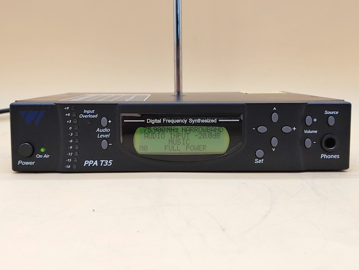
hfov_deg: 41.2
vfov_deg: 31.5
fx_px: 477
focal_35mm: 46
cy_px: 135
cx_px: 180
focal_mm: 4.36
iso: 50
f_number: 1.8
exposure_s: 1/120
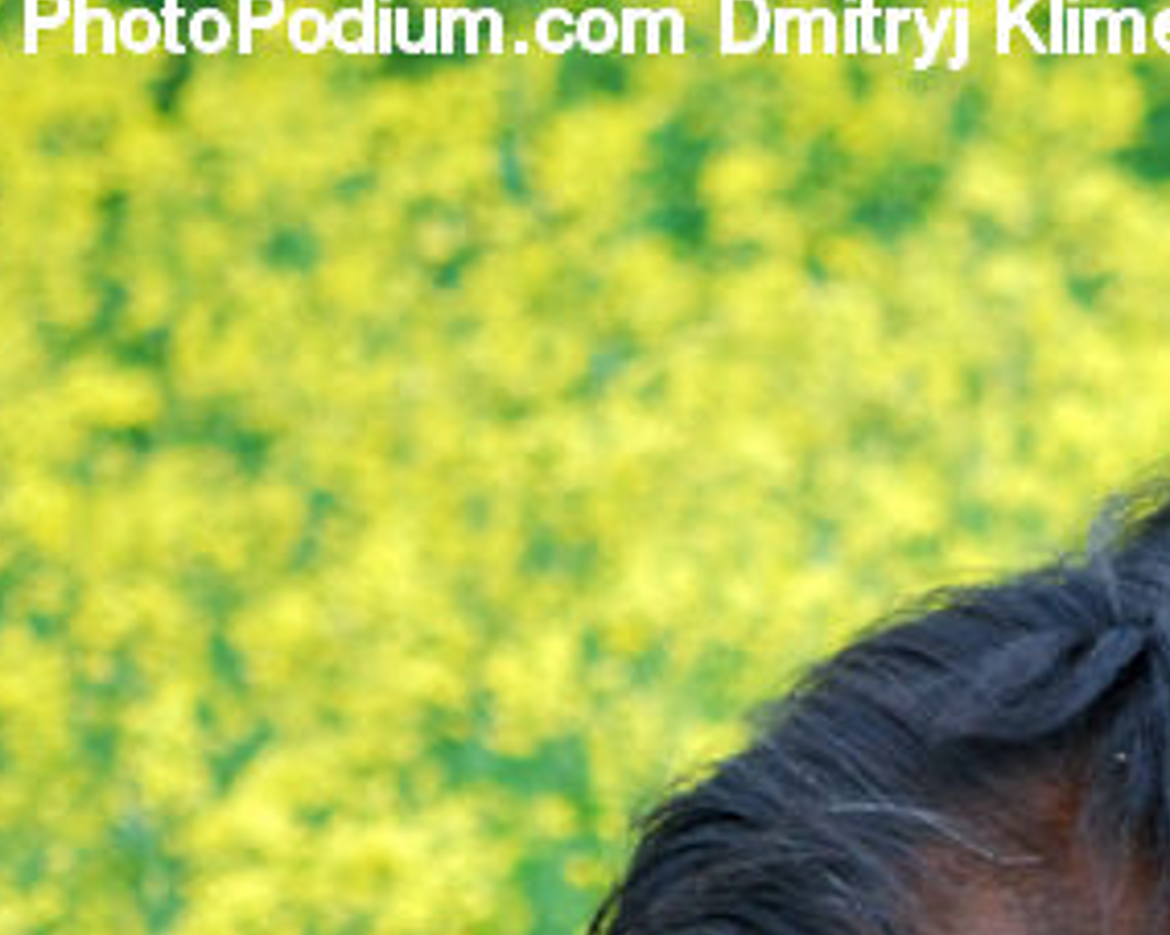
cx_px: 1495
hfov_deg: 2.2
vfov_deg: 1.7
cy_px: 1166
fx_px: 30877
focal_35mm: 892
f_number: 5.6
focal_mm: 200
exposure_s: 1/250
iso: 800
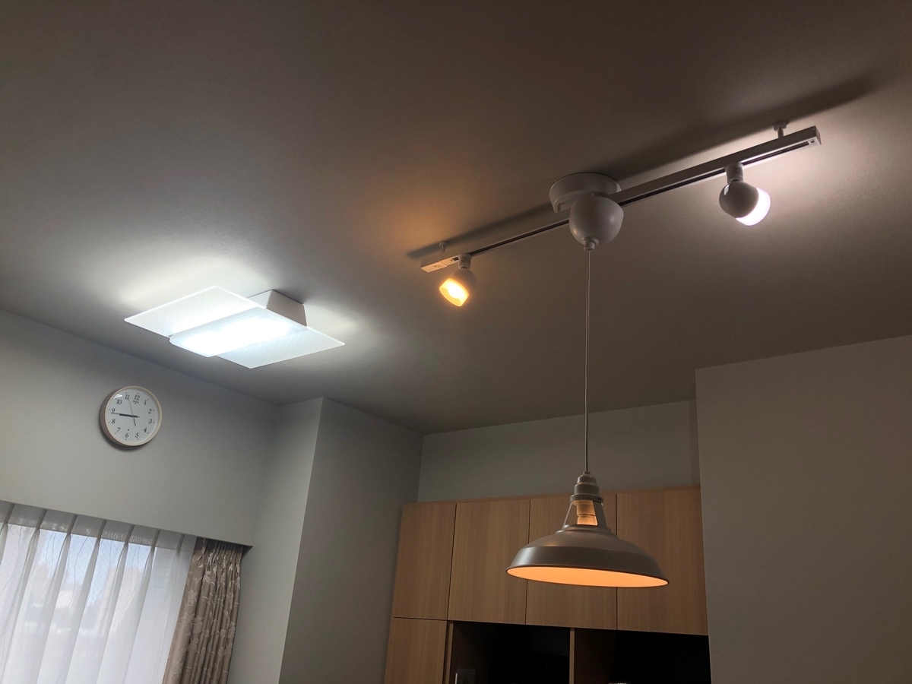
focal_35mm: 28
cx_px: 456
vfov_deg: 49.7
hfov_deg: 63.4
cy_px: 342
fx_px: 738
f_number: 1.8
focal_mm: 4
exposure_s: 1/120
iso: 25
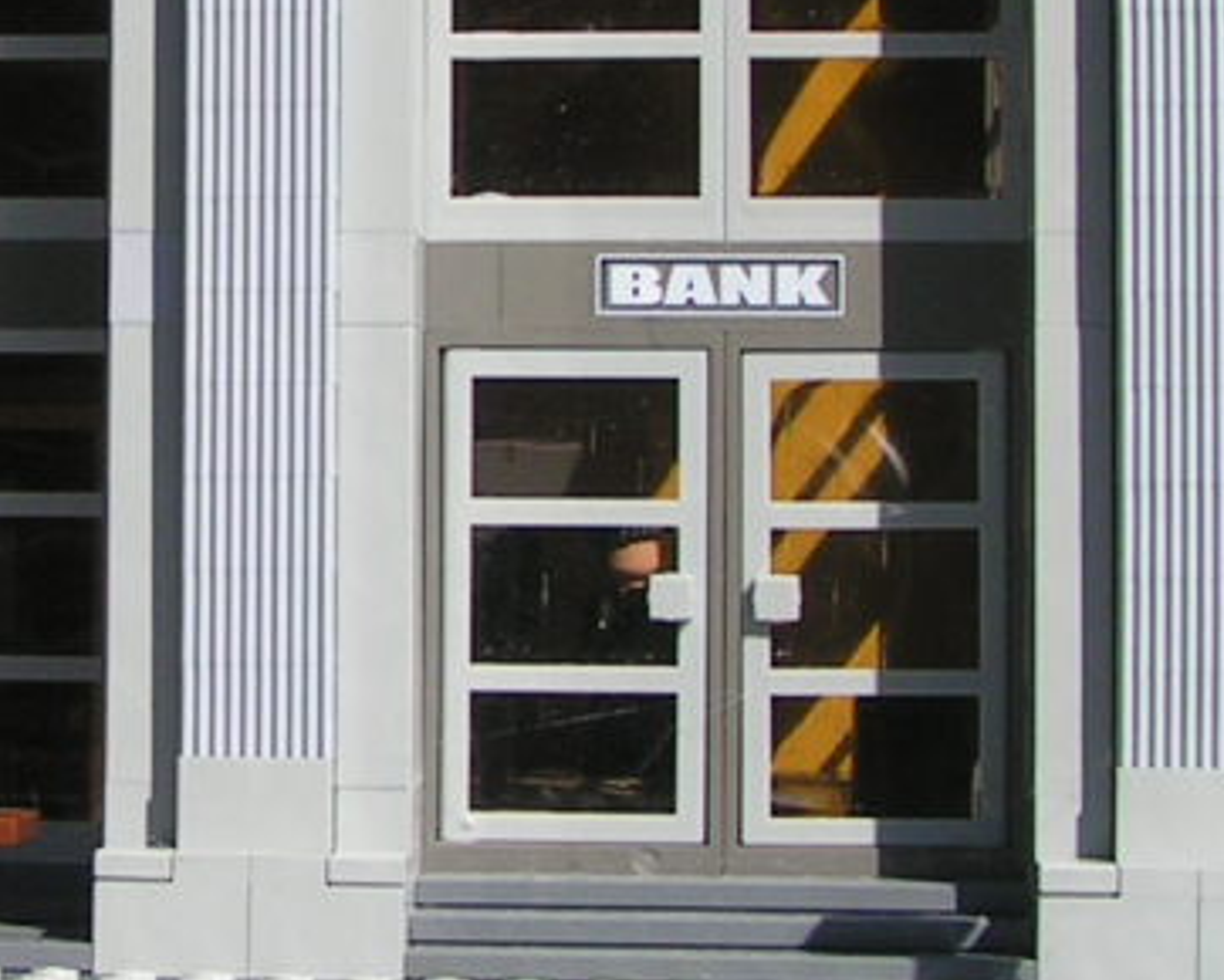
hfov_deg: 14.4
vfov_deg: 11.7
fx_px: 4748
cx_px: -115
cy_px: 10
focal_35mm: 131
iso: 50
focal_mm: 5.8
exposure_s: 1/400
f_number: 5.6
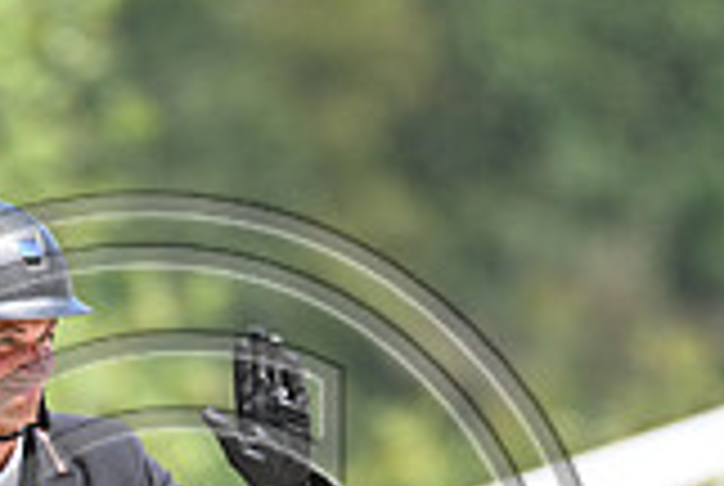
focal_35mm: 1438
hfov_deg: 1.4
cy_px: 592
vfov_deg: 1.0
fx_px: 28973
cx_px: 94
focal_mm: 400
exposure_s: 1/1600
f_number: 4.5
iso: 640
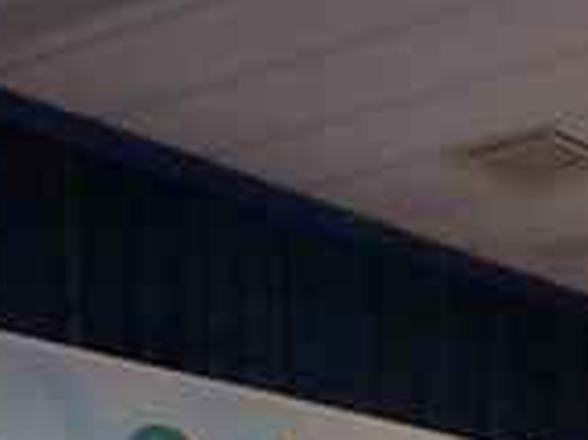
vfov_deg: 11.1
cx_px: 711
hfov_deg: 14.9
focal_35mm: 128
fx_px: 2173
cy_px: 683
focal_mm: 6.2
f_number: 4
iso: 1600
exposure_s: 1/200
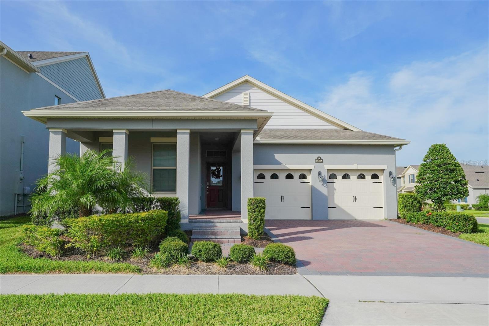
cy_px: 163
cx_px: 244
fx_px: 326
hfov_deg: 73.8
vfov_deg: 53.1
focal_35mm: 24
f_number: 10
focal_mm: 24
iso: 100
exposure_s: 1/160
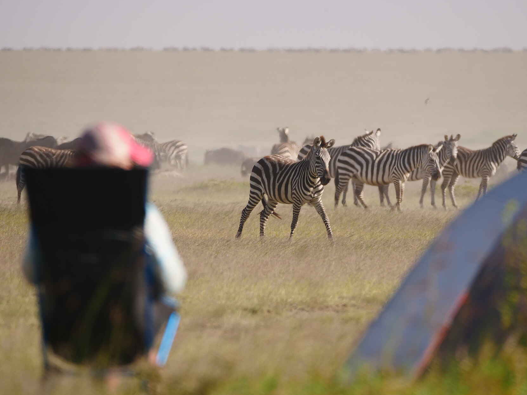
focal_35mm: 810
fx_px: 12331
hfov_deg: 2.4
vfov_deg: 1.8
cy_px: 181
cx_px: 294
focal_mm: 350
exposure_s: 1/640
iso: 200
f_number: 5.9
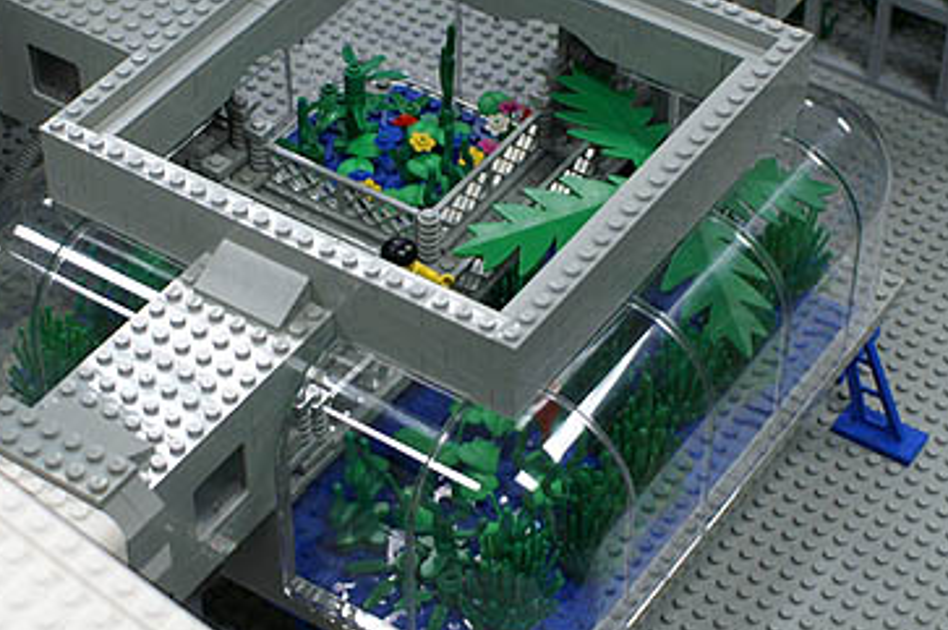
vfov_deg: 14.1
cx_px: 470
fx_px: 2551
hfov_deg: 21.1
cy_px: 233
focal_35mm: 97
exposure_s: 1/50
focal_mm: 26
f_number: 4.5
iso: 400
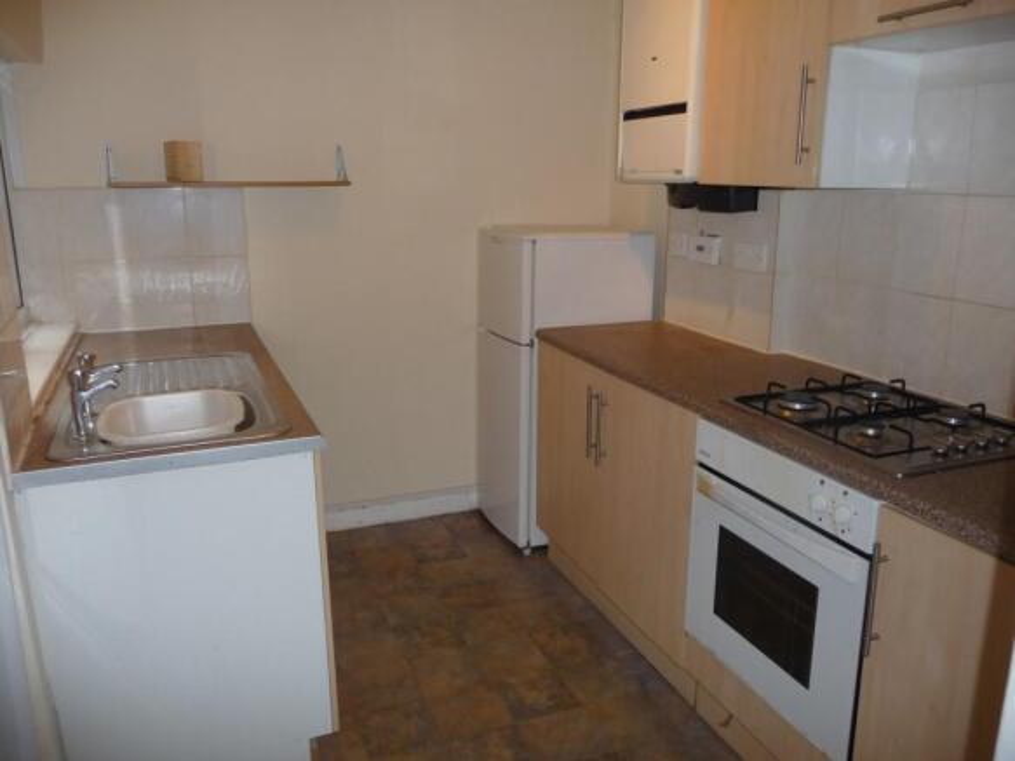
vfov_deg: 49.7
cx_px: 508
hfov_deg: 63.5
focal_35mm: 28
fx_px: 821
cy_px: 380
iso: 100
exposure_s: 1/30
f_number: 3.3
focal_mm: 4.7
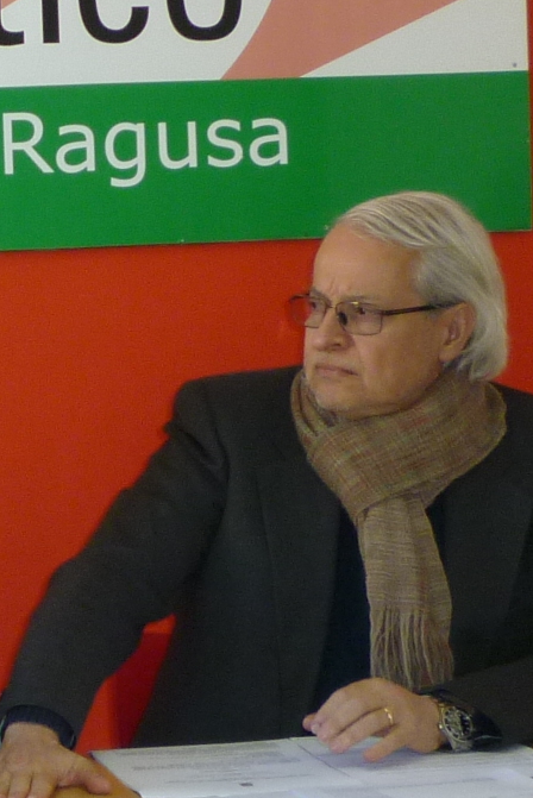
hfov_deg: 11.4
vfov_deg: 17.8
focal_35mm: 115
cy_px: 503
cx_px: -271
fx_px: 2551
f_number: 3.3
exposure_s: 1/30
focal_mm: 5.2
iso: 125
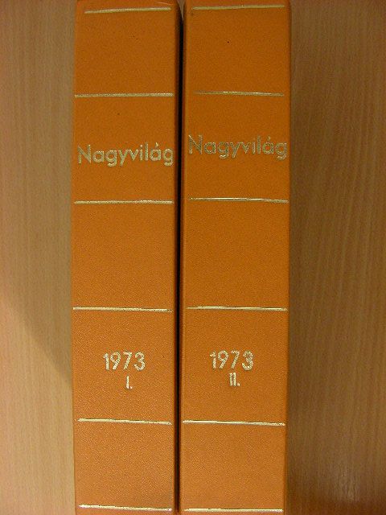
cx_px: 193
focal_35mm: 41
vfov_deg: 45.8
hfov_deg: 35.1
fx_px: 610
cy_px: 258
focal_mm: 6.8
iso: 200
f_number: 3.5
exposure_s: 1/55.3
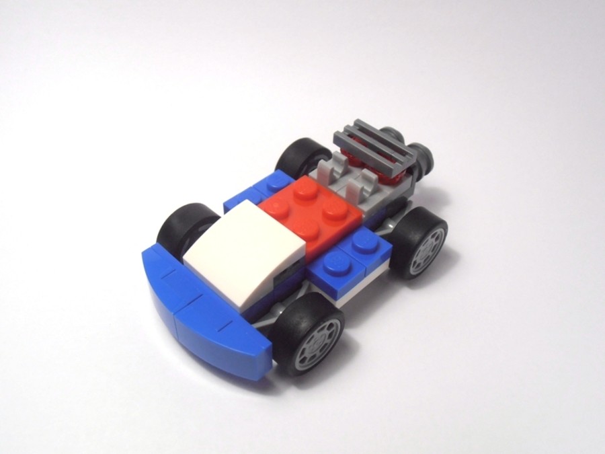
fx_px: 647
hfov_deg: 50.1
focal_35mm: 37
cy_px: 227
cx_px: 302
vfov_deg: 38.7
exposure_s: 1/100
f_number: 3.9
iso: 80
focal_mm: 6.61
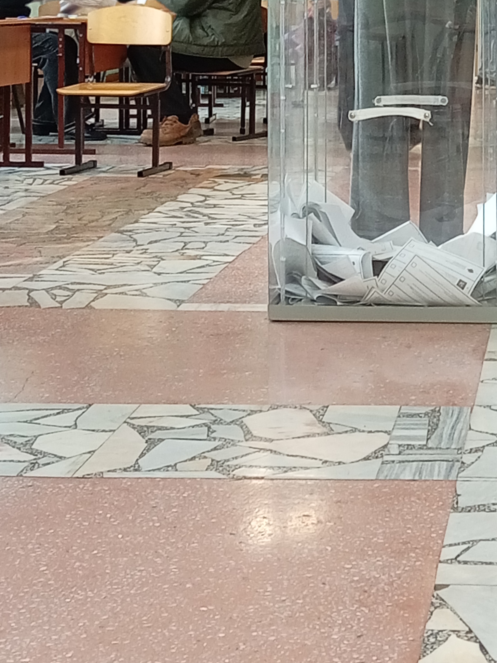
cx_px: 437
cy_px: 10
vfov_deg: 21.1
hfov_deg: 16.2
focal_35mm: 90
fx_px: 1724
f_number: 1.8
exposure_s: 1/25
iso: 322
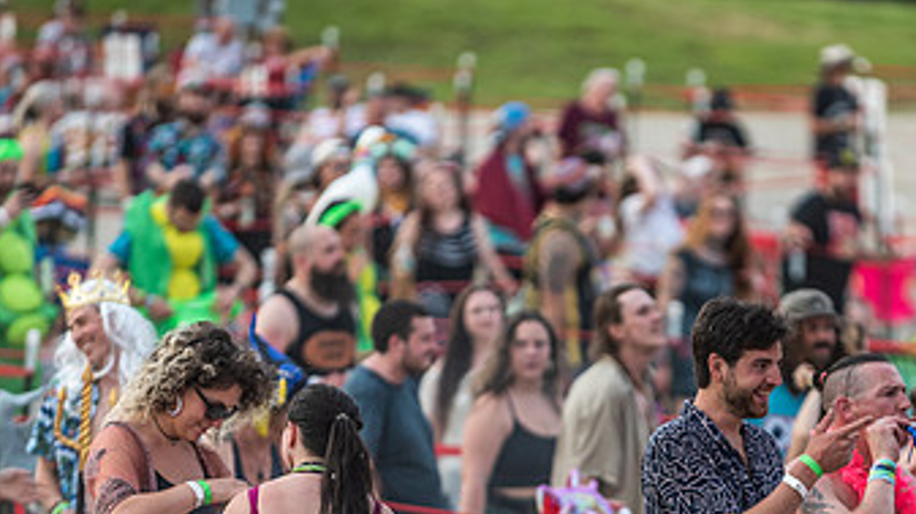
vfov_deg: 3.4
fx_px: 8762
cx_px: 709
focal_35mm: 361
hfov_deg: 6.0
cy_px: 475
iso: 500
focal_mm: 200
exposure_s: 1/320
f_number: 2.8
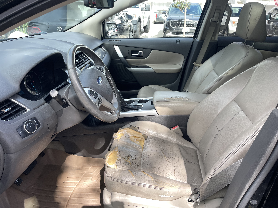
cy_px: 104
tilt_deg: -23.1
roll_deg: -1.6
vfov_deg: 54.9
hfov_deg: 69.4
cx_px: 139
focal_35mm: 25
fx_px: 201
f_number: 1.6
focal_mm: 5.1
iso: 32
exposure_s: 1/553
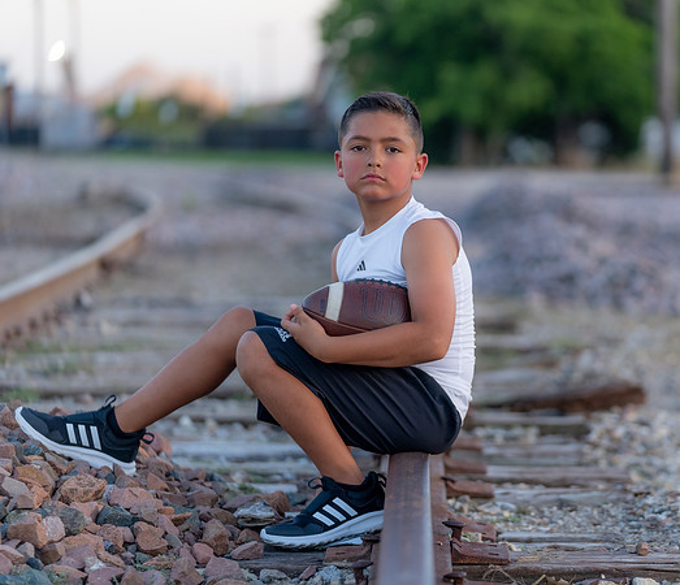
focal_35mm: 151
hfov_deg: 12.4
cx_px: 439
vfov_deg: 10.7
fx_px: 3121
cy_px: 292
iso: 320
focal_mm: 128
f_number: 2.8
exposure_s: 1/320
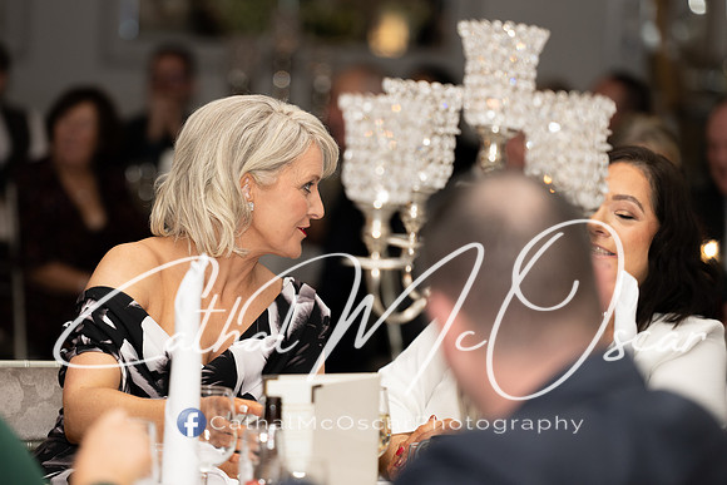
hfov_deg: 11.6
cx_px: 325
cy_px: 217
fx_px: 3574
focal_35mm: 177
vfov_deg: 7.8
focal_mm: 160
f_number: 2.8
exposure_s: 1/160
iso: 400
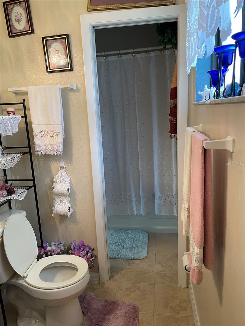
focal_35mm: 26
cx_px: 122
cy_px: 163
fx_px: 245
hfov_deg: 53.1
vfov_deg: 67.3
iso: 160
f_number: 1.6
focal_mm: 4.2
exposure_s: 1/60
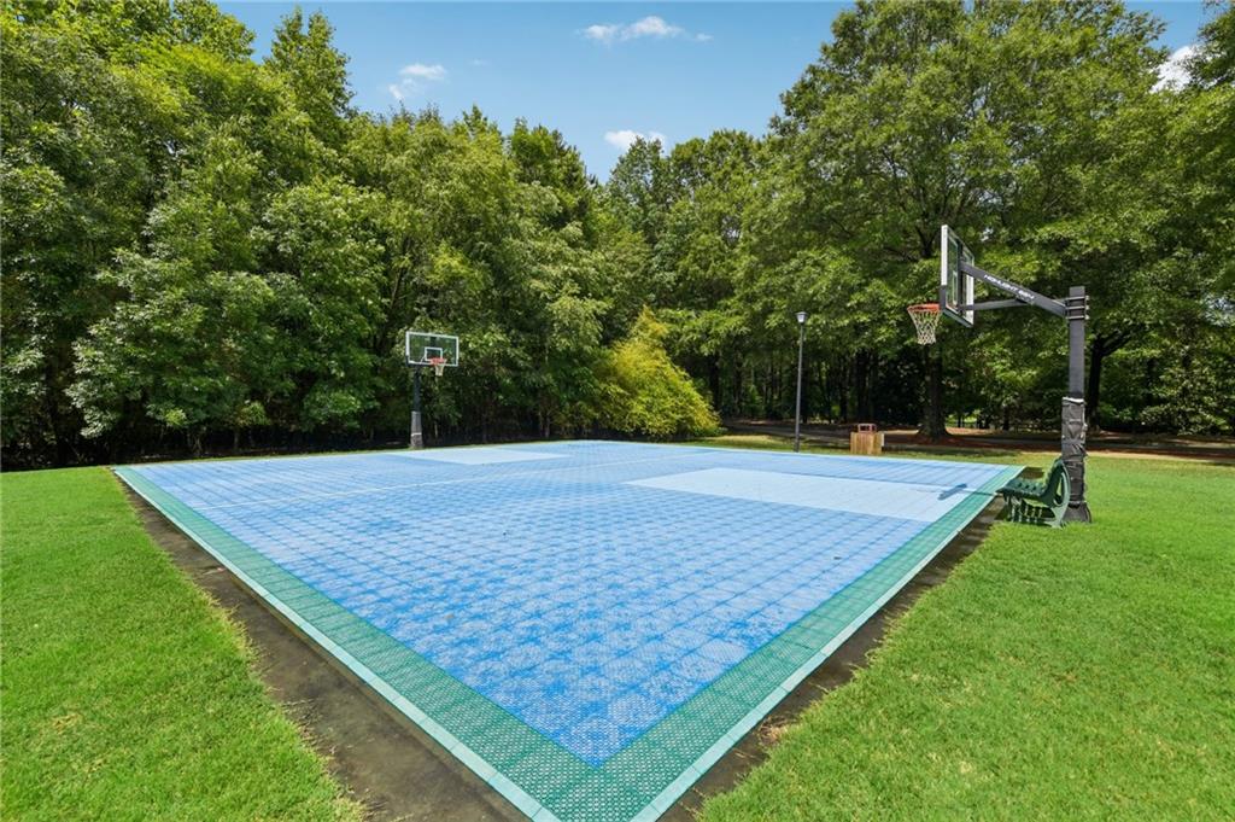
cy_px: 411
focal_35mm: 15
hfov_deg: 100.4
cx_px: 618
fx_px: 514
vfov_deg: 77.2
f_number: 8
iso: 400
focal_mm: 15
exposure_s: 1/2000
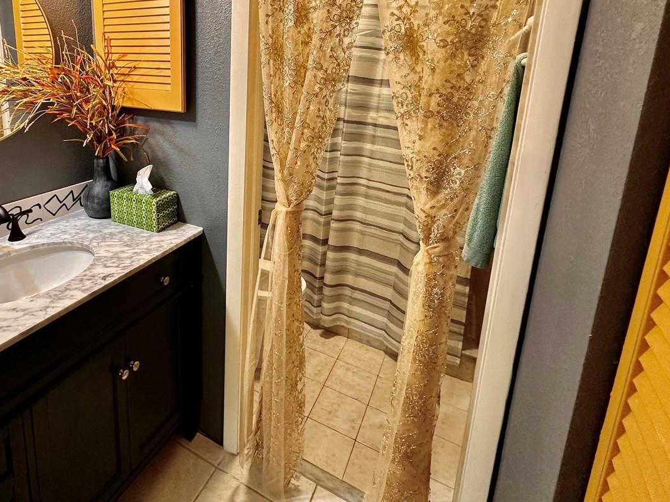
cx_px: 233
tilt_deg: -12.0
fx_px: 406
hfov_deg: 76.9
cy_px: 146
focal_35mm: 21
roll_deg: -1.9
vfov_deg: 61.0
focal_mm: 2.22
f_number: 2.2
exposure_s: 1/60
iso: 160
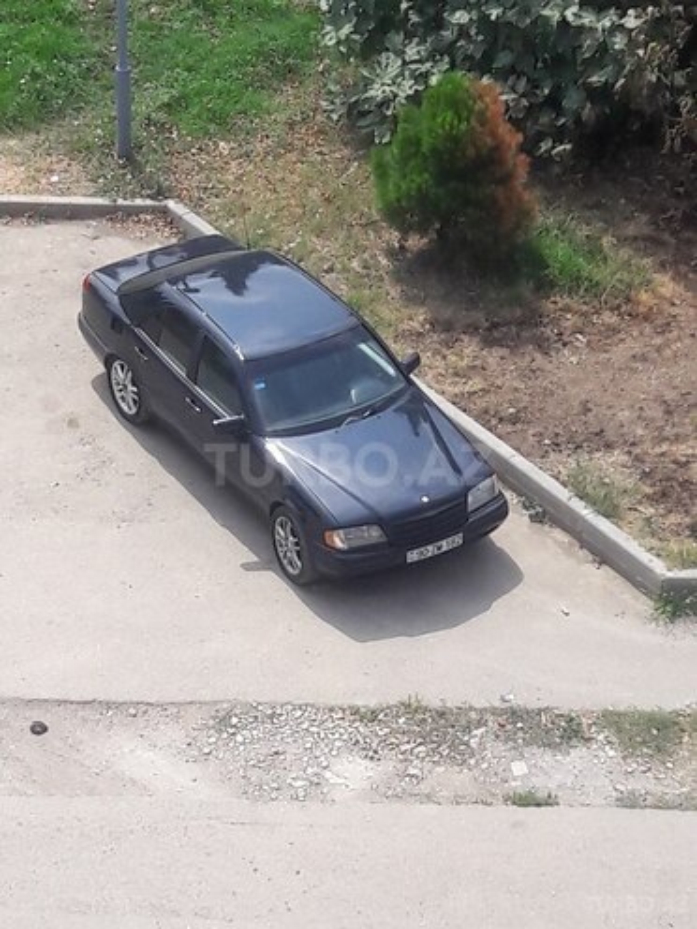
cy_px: 464
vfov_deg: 63.4
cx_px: 348
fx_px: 752
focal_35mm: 28
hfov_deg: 49.7
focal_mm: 3.7
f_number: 1.9
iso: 40
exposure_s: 1/1393
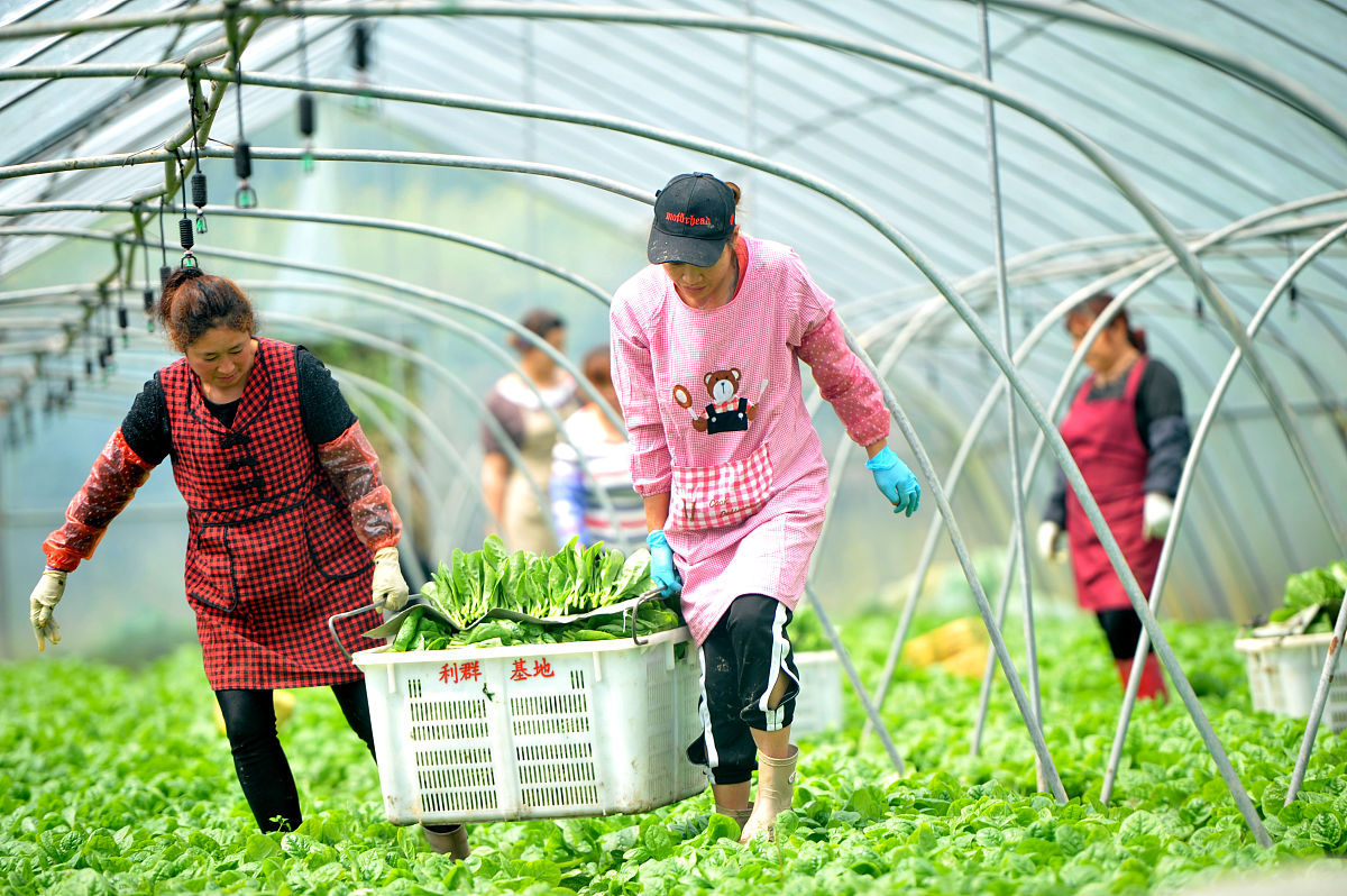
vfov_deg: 6.9
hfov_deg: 10.3
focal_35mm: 200
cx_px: 674
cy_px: 448
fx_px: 7477
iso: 200
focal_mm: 200
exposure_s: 1/640
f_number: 2.8
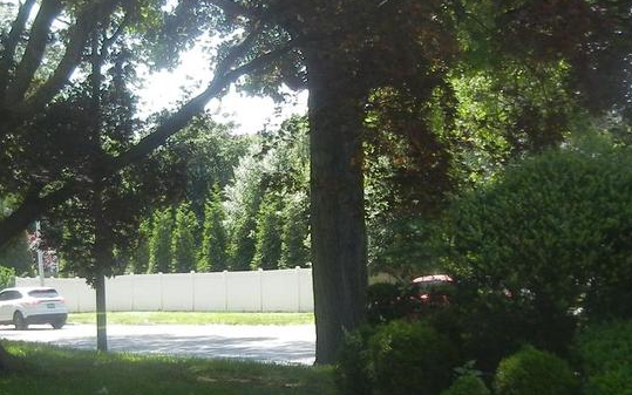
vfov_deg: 15.1
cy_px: 383
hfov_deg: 24.3
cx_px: 261
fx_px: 1464
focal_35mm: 85
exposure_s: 1/263
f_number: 3.5
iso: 160
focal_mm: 5.4
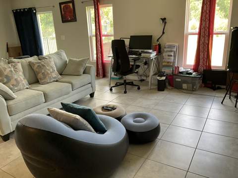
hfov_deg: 61.7
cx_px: 119
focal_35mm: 29
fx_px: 199
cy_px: 89
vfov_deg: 48.2
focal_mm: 3
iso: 80
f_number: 1.8
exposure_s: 1/60
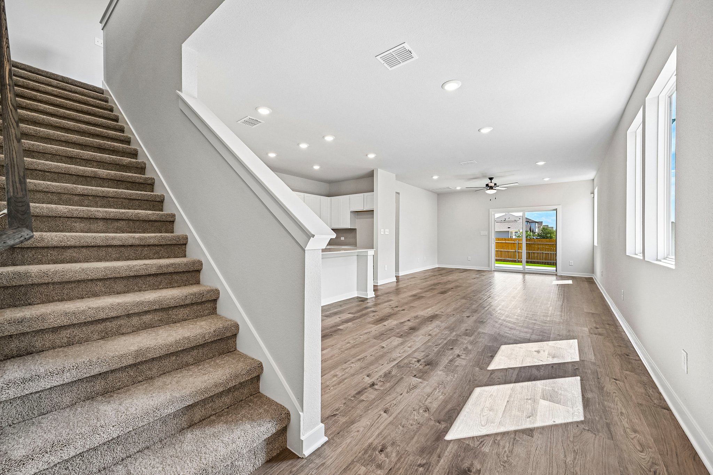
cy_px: 238
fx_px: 277
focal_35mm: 14
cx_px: 356
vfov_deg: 81.2
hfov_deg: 104.3
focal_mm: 14
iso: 100
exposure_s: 1/20
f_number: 8
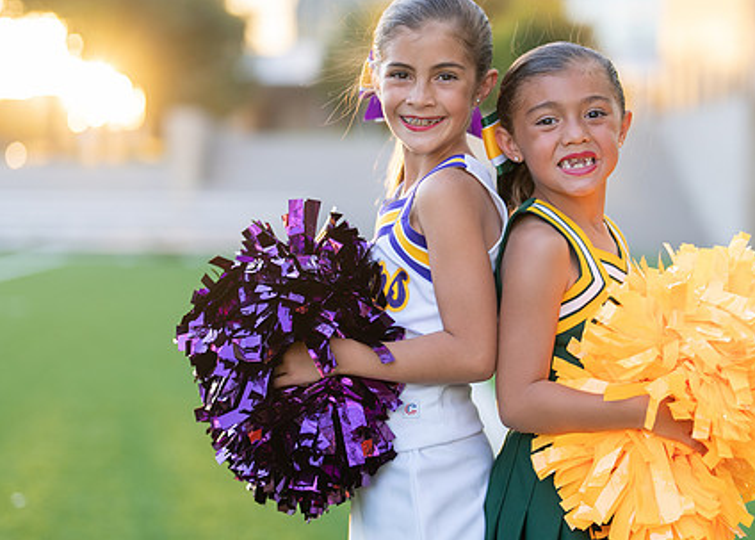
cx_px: 479
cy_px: 242
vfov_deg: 16.8
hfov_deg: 23.3
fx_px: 1823
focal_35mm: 85
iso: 125
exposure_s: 1/400
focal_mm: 50
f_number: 1.2
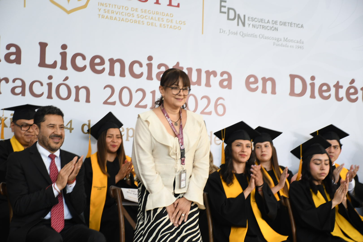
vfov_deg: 13.8
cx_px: 182
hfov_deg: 20.6
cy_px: 121
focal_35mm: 99
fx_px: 998
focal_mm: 66
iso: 640
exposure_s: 1/125
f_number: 5.6
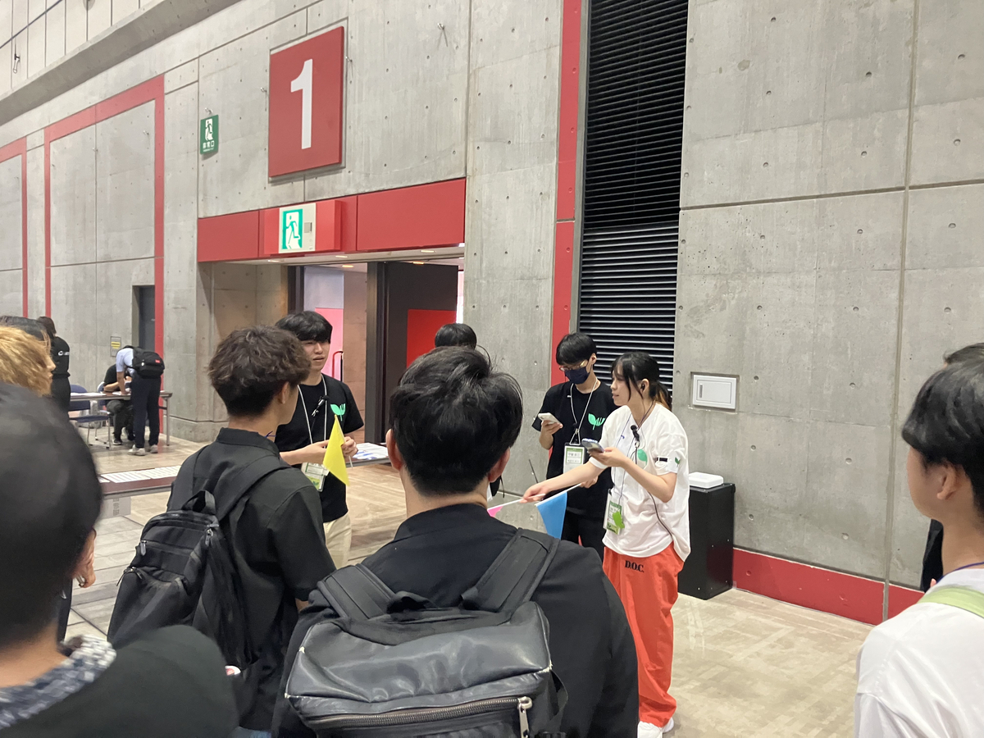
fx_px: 796
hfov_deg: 63.4
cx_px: 492
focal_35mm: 28
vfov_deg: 49.7
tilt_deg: -0.7
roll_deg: -0.4
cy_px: 369
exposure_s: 1/60
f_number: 1.8
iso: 250
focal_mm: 3.99
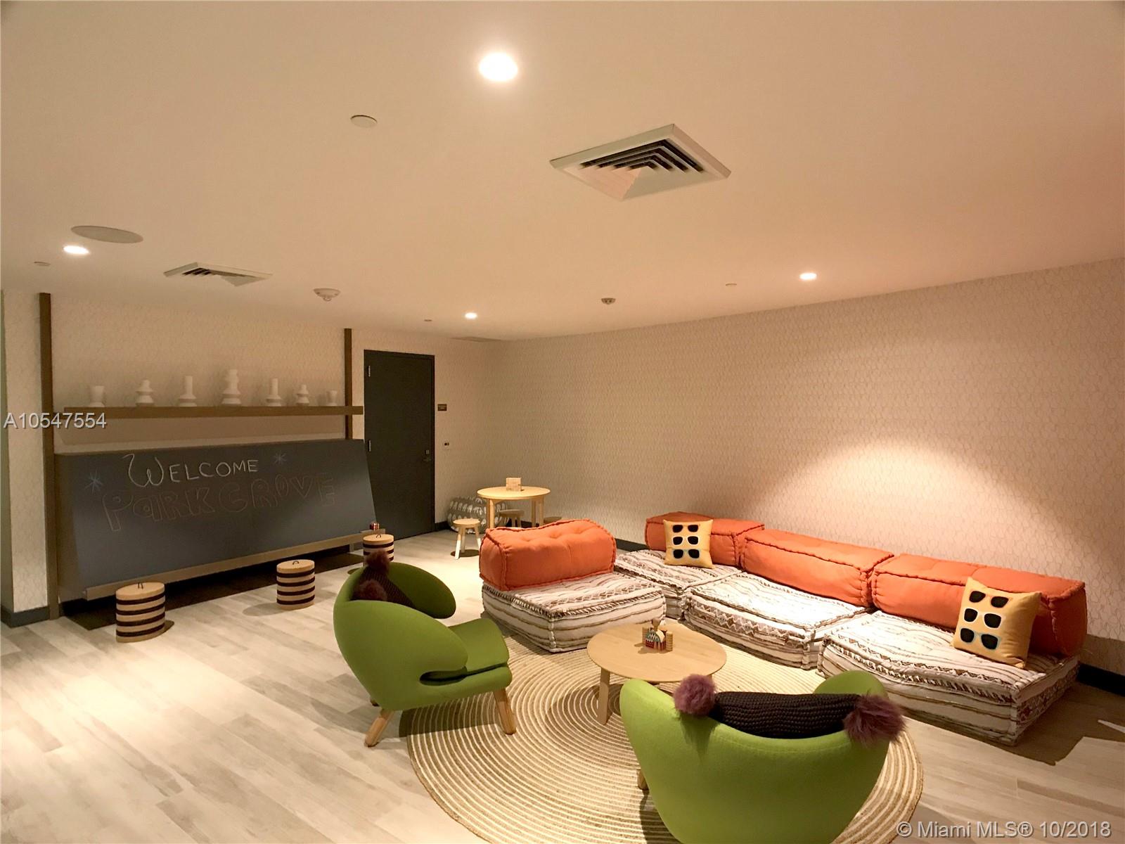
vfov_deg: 49.7
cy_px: 422
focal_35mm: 28
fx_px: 910
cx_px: 562
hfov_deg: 63.4
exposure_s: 1/15
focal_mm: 3.99
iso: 50
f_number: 1.8
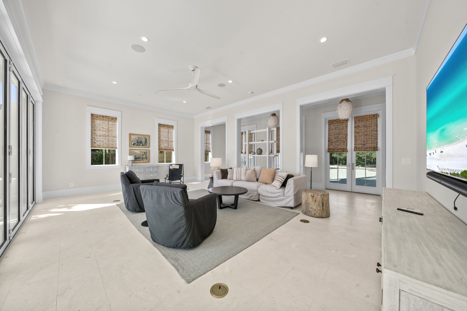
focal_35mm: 12
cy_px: 156
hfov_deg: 112.6
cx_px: 234
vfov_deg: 90.0
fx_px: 156
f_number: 8
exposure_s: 1/8
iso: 100
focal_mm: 12
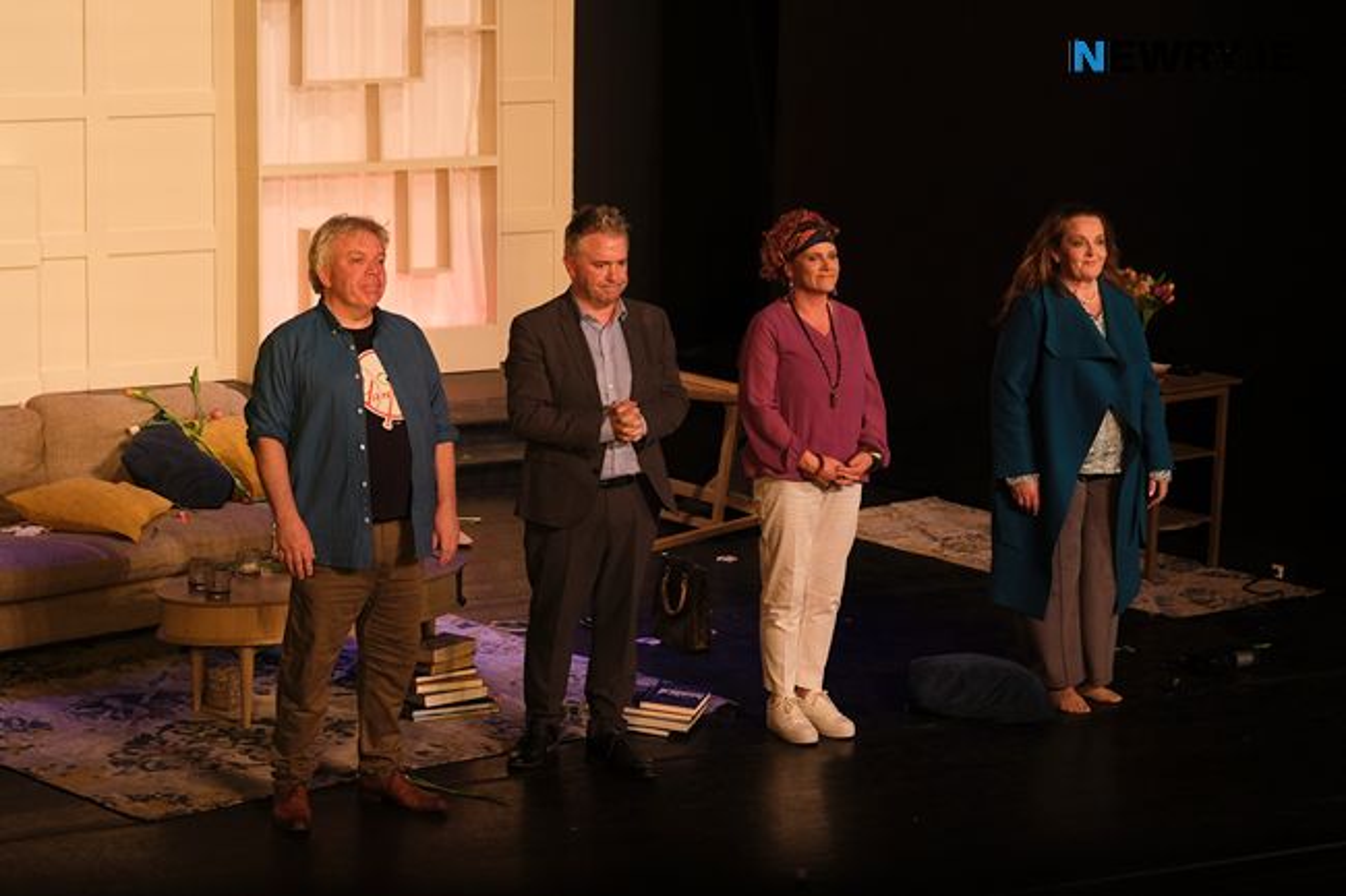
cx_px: 673
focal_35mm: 75
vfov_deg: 18.2
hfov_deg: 27.0
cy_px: 448
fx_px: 2803
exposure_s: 1/250
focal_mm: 50
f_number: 2.8
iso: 1250
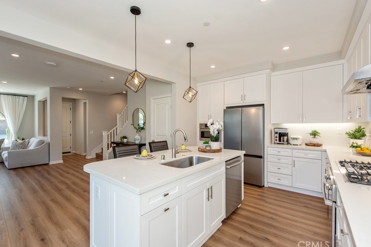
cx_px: 186
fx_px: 155
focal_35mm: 15
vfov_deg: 77.3
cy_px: 118
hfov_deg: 100.4
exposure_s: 1/125
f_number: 5.6
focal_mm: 14
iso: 280
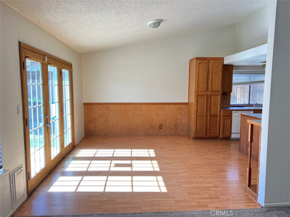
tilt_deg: -6.3
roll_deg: -0.2
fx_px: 218
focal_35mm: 26
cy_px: 108
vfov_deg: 53.1
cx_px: 145
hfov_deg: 67.3
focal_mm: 5.7
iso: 64
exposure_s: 1/120
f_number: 1.5
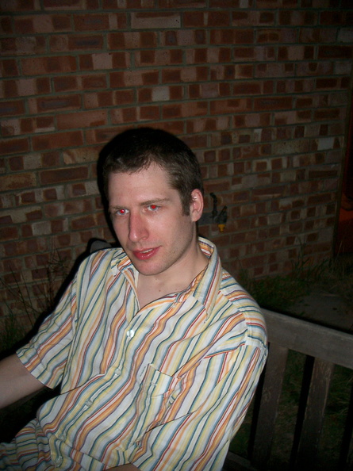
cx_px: 176
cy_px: 236
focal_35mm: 35
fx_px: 476
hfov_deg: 40.7
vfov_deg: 52.6
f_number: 2.6
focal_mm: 5.8
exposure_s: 1/40
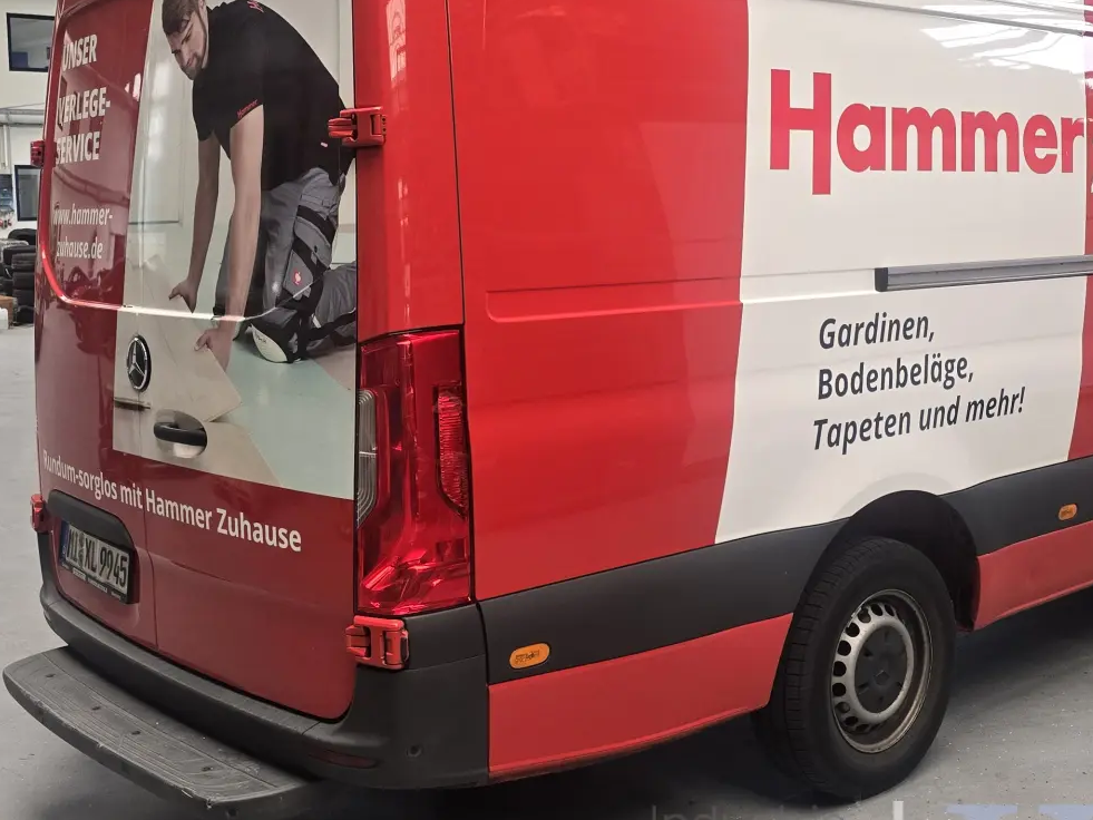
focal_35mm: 45
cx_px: 716
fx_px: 1421
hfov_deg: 41.6
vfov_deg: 32.1
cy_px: 325
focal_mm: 6.3
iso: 160
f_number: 1.7
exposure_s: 1/180
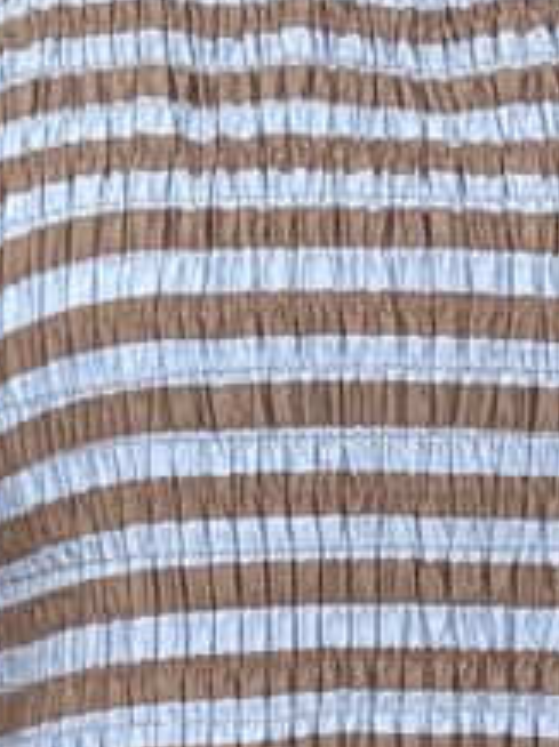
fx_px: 3193
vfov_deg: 13.1
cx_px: 396
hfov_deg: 10.0
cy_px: 780
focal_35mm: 148
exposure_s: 1/100
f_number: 1.9
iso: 40
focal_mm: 2.69
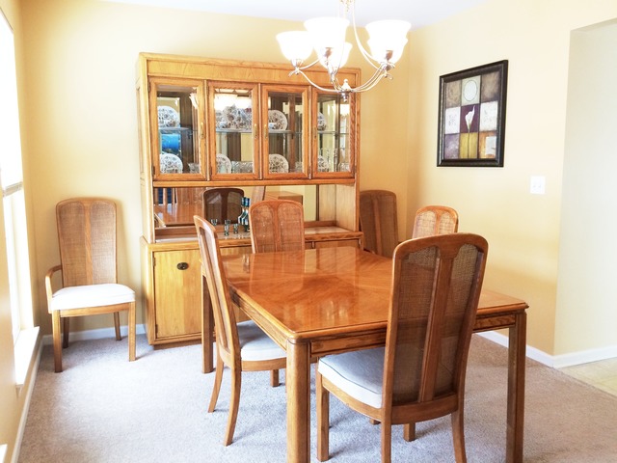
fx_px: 517
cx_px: 308
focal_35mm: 29
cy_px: 232
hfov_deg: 61.7
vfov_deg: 48.2
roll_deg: +1.6
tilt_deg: -7.5
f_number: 2.2
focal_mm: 4.15
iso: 50
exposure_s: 1/30
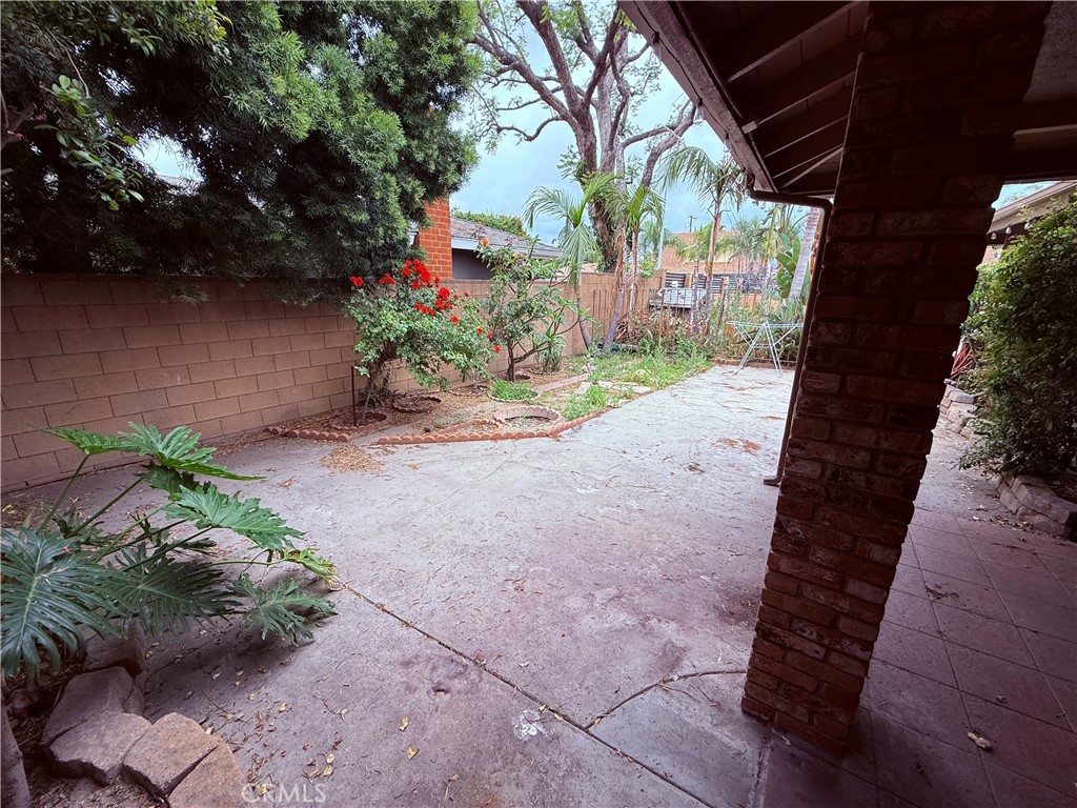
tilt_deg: -15.9
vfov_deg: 85.7
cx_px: 538
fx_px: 436
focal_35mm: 14
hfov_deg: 102.1
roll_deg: -0.9
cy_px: 404
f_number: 2.2
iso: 50
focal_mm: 2.22
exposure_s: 1/482
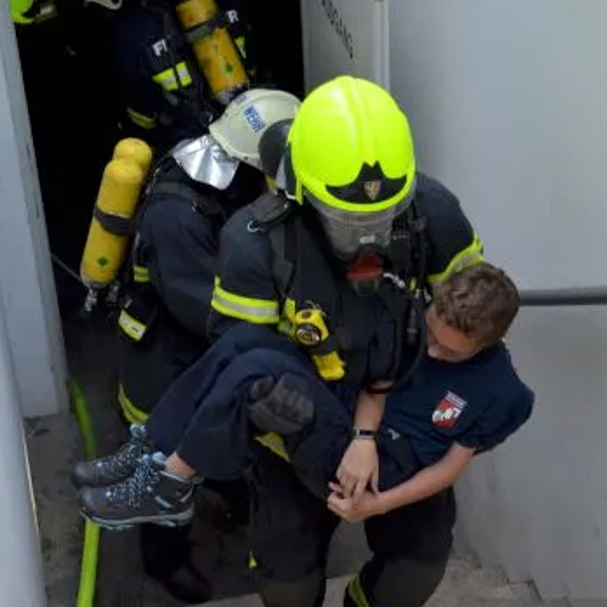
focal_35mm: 76
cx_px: 324
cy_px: 298
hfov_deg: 22.8
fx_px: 1508
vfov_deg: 22.8
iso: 1600
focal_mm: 32
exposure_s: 1/320
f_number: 4.2
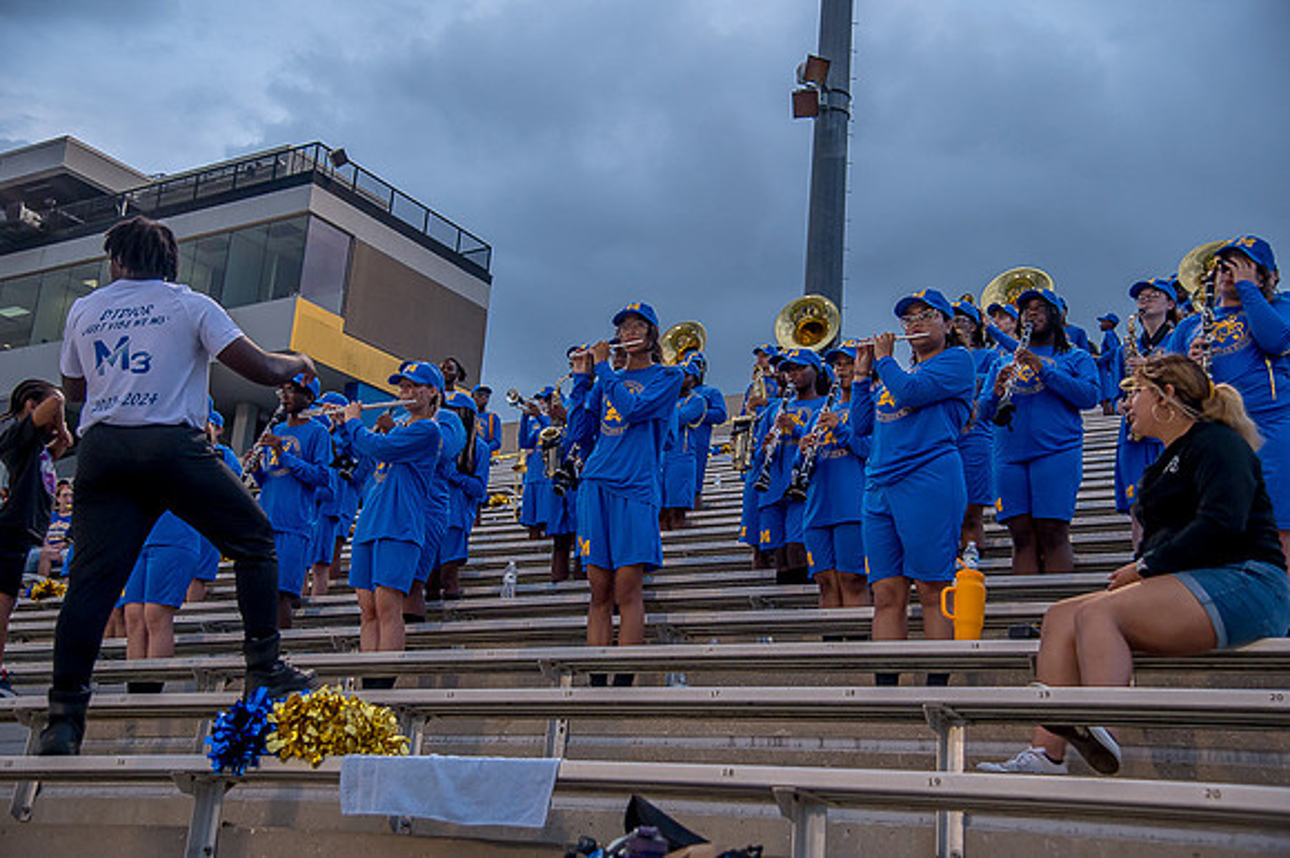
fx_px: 1576
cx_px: 645
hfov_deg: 44.5
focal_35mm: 44
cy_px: 429
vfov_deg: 30.5
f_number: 4
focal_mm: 44
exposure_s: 1/250
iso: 1250
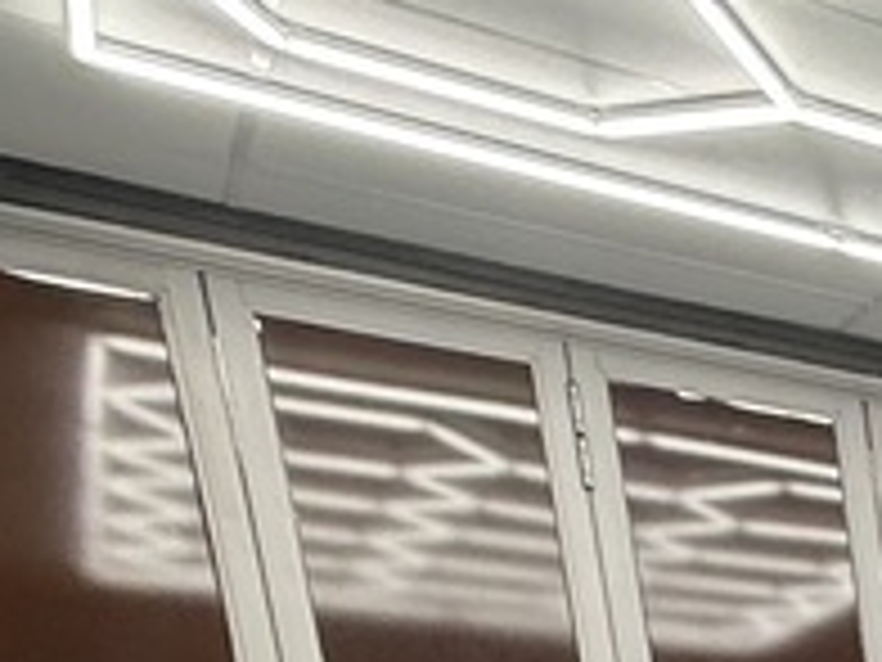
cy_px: 1414
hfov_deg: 15.5
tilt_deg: -13.3
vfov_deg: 15.2
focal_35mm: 73
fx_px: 1860
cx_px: 2074
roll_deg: -0.4
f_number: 2.2
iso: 200
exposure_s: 1/100
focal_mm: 2.22
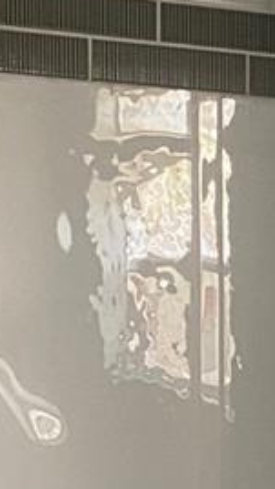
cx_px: 687
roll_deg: -1.7
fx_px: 2103
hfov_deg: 7.0
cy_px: 594
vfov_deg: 12.9
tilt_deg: -5.8
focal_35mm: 162
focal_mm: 4.25
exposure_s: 1/60
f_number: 1.8
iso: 250
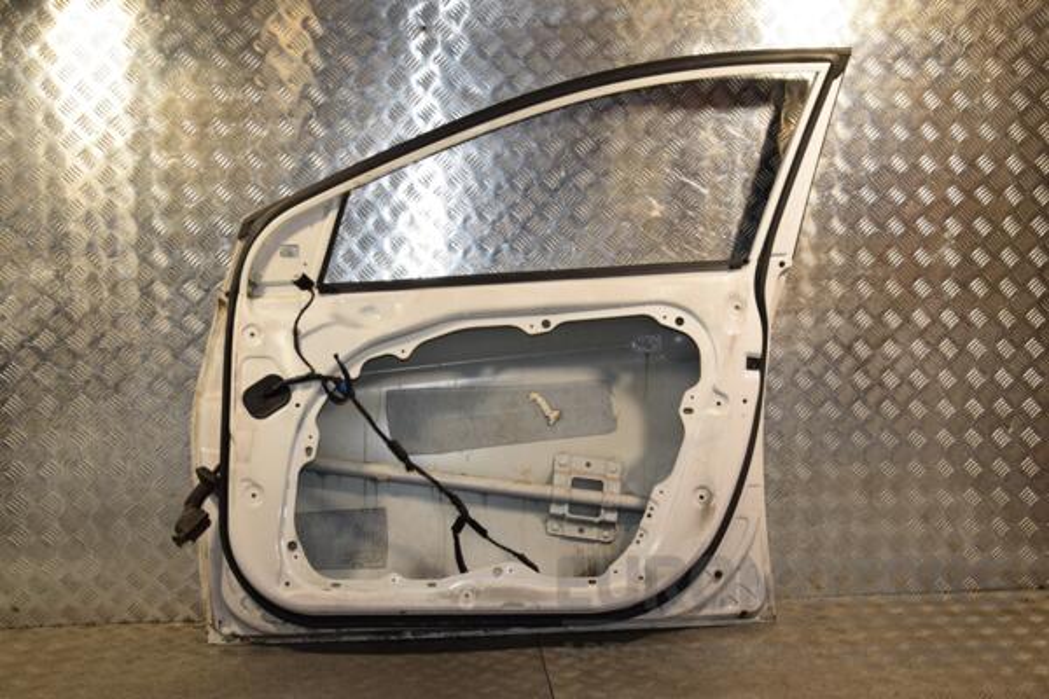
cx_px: 524
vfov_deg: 35.5
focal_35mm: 38
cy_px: 350
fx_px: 1093
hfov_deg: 51.3
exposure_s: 1/200
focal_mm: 25
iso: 800
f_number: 8
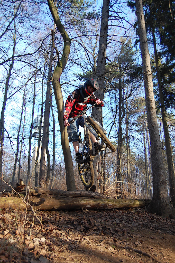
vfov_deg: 53.2
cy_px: 132
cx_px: 88
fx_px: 263
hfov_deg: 36.8
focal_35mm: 36
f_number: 4
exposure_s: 1/500
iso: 720
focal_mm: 24
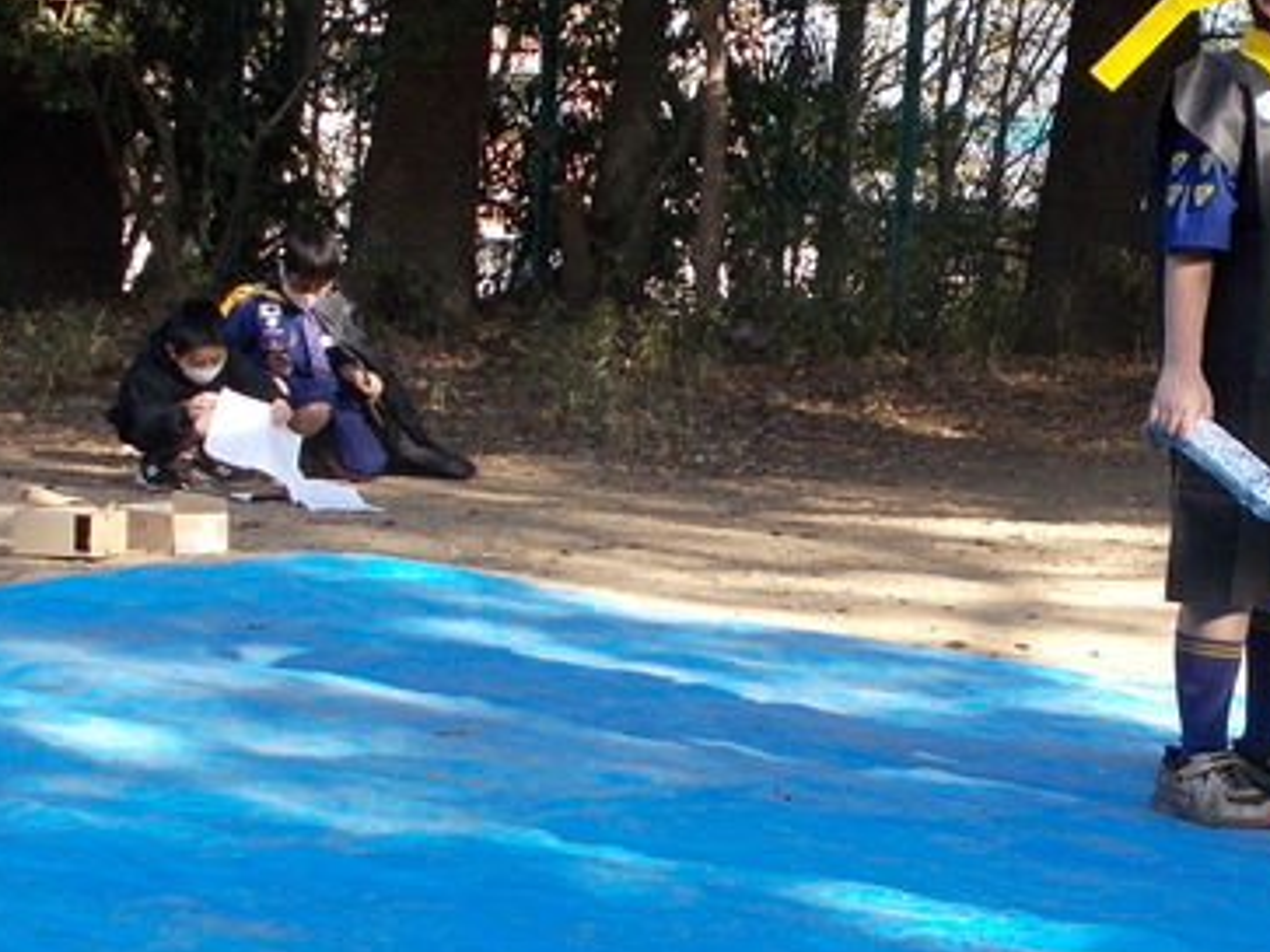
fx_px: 3154
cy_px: 416
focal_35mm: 86
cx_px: 1071
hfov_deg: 22.4
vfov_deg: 17.2
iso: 80
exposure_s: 1/125
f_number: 3.2
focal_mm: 4.6
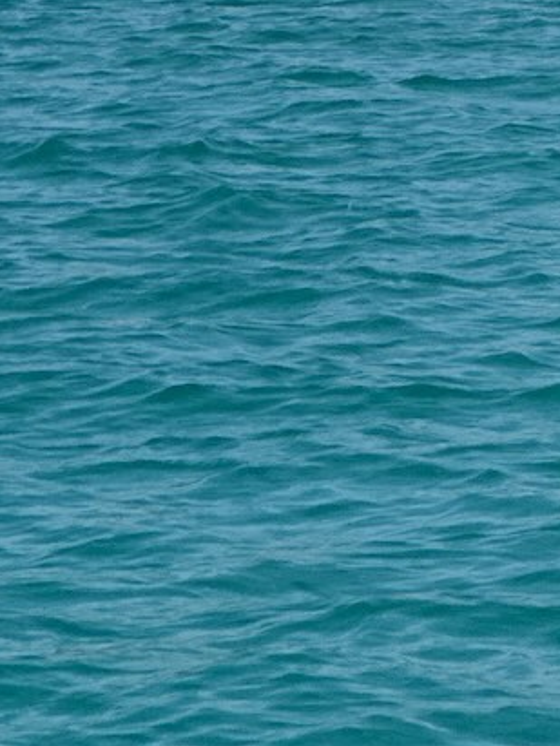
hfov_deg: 4.9
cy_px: -465
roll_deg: +0.5
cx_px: 841
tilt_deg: +4.1
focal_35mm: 299
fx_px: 6449
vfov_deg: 6.5
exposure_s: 1/874
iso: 32
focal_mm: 9
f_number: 2.8
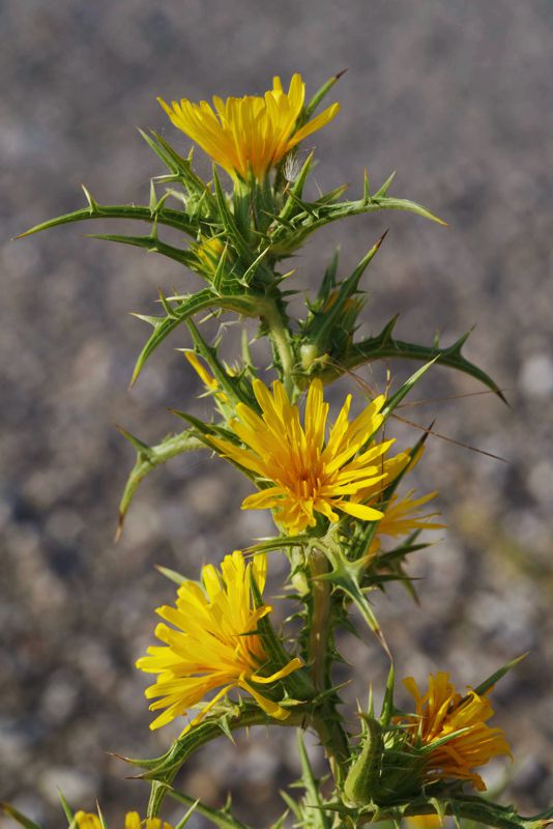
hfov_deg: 13.7
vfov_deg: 20.4
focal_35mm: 100
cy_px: 414
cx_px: 276
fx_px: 2302
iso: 200
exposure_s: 1/400
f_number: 9
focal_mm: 100
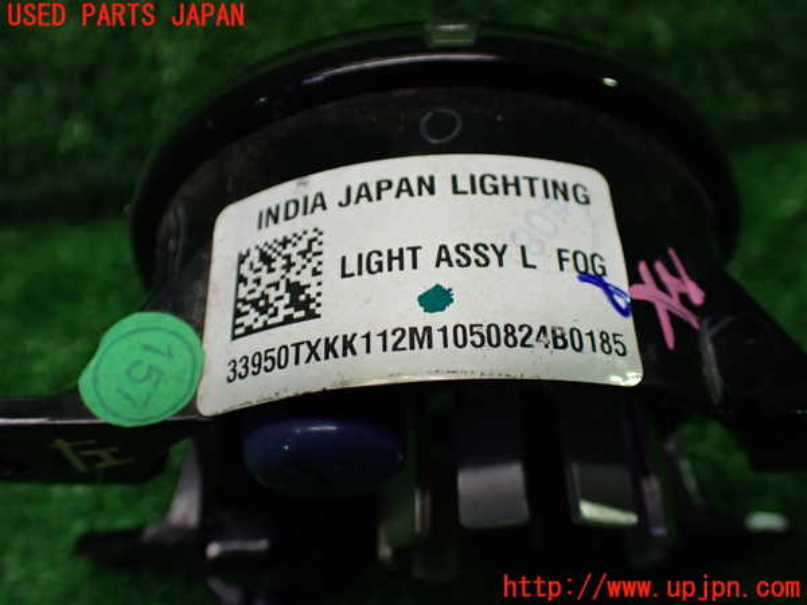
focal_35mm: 32
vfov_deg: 44.2
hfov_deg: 56.8
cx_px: 404
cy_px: 302
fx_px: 746
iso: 320
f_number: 2.4
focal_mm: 5.79
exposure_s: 1/125
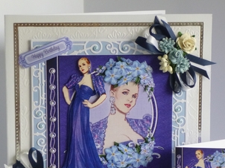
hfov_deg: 15.4
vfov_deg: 11.6
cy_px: 113
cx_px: 117
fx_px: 831
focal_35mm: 128
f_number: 5
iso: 400
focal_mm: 15.3
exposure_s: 1/60
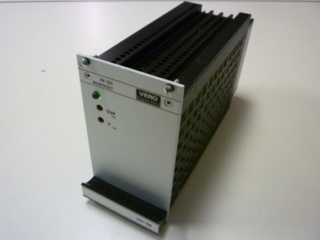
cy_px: 123
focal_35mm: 30
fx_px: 277
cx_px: 155
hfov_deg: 60.0
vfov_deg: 46.8
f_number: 3.3
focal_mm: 5.2
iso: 400
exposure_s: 1/25
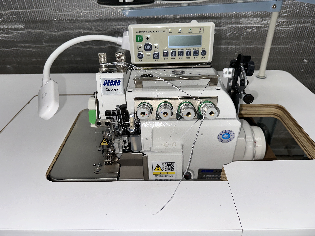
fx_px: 218
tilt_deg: -33.6
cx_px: 158
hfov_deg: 71.6
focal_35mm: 24
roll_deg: +1.3
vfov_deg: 56.8
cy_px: 118
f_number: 1.78
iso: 50
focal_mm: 6.86
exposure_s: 1/270
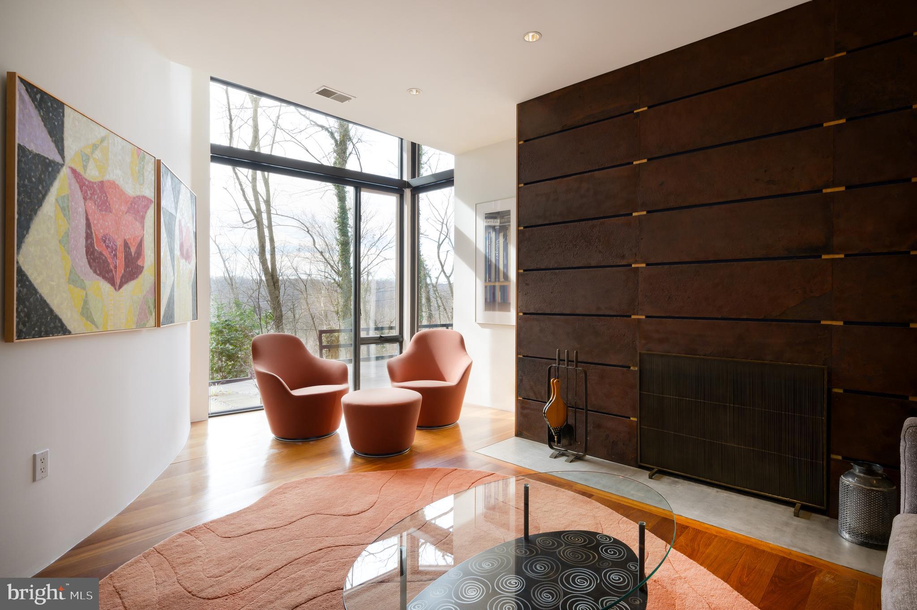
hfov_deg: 90.0
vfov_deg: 67.3
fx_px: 458
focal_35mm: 18
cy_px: 305
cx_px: 458
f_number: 13
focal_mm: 18
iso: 800
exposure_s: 1/640
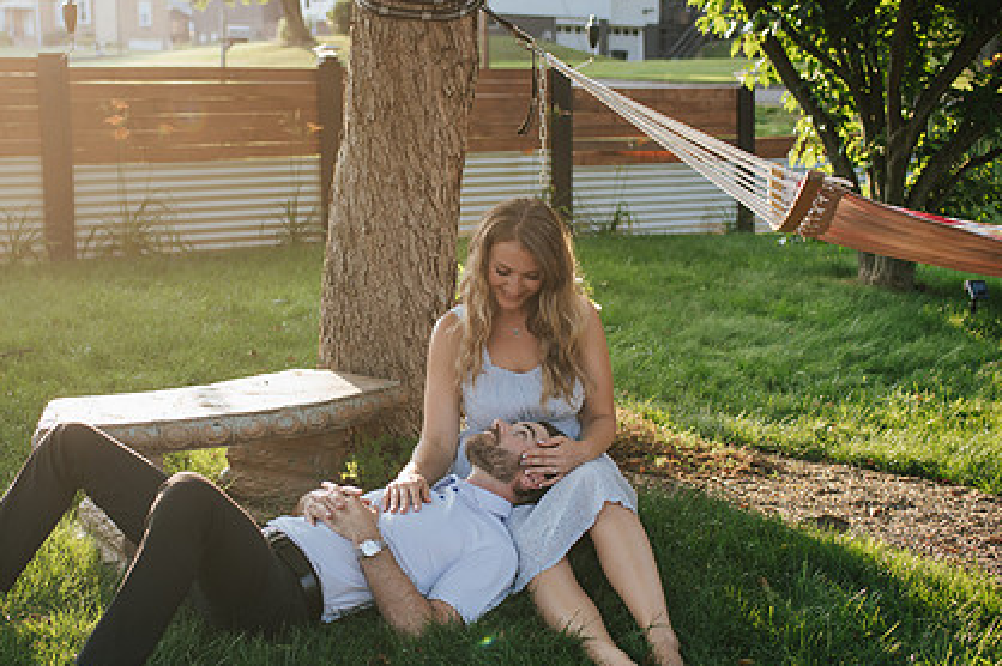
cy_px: 379
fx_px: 1418
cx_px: 334
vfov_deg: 26.4
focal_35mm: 51
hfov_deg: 38.5
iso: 110
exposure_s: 1/250
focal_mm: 35
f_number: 2.8
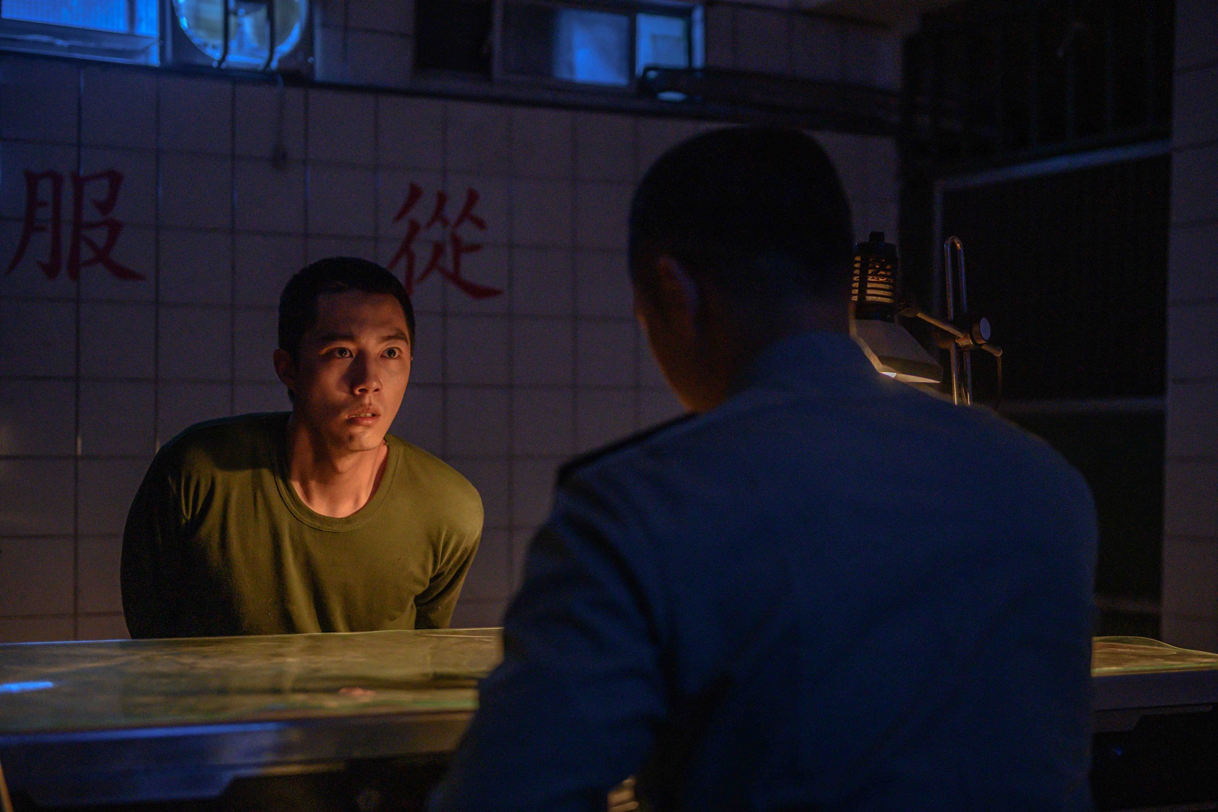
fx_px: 1894
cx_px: 609
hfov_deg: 35.6
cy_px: 406
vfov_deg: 24.2
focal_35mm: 56
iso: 1600
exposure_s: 1/125
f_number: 3.2
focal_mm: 56
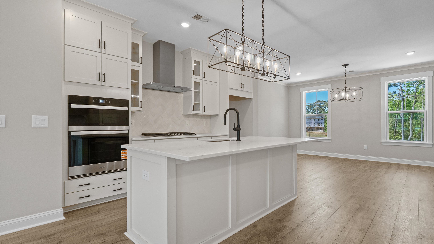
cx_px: 220
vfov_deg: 63.9
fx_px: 196
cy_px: 129
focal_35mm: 17
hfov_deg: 95.9
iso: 800
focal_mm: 16
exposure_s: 1/15
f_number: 8
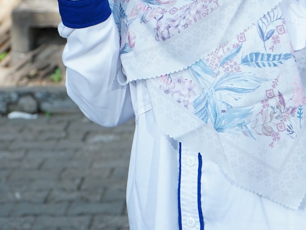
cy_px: -16
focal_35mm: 136
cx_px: 214
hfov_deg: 14.5
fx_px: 1202
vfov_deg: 10.8
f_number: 6.3
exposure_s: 1/125
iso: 160
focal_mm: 62
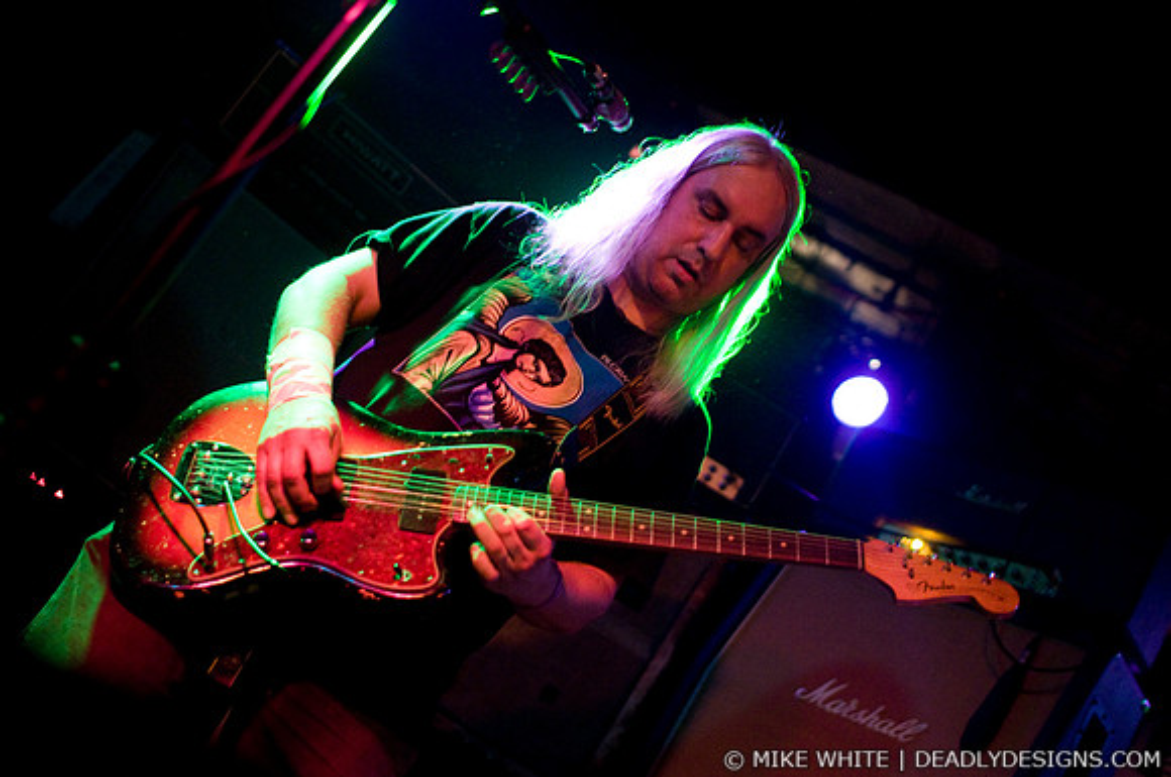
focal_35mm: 45
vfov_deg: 29.8
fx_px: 1462
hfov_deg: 43.7
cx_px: 586
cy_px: 388
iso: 1000
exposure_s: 1/50
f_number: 1.4
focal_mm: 30
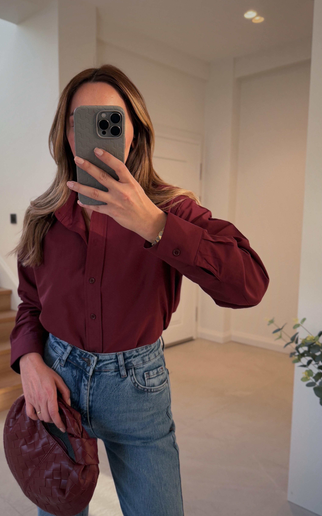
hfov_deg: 41.5
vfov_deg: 62.8
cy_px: 280
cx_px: 120
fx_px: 421
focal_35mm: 30
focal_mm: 6.76
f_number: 1.78
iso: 200
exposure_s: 1/102
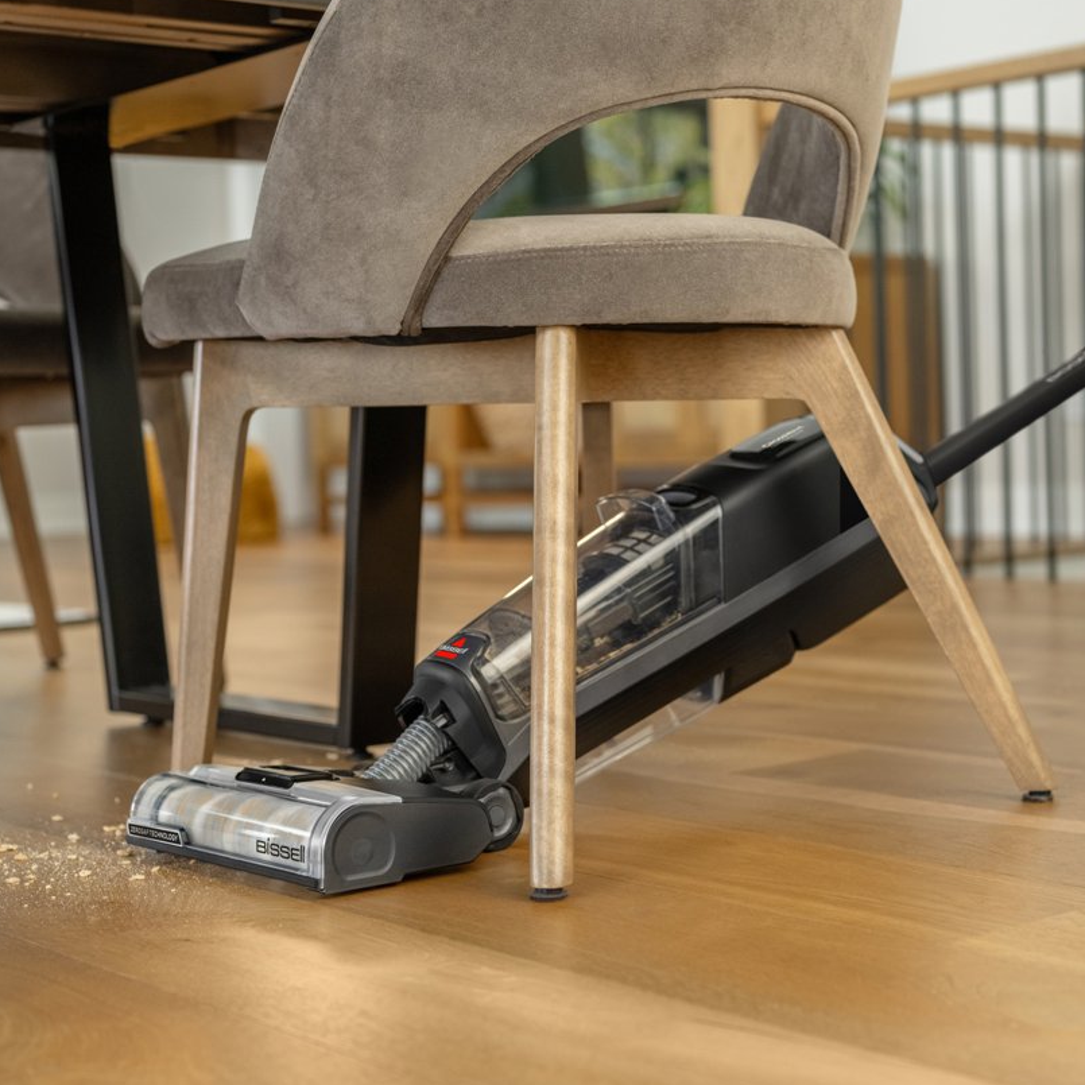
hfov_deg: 26.9
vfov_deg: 26.9
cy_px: 547
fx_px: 2270
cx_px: 630
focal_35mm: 64
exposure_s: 1/200
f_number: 4
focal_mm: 63
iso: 2000
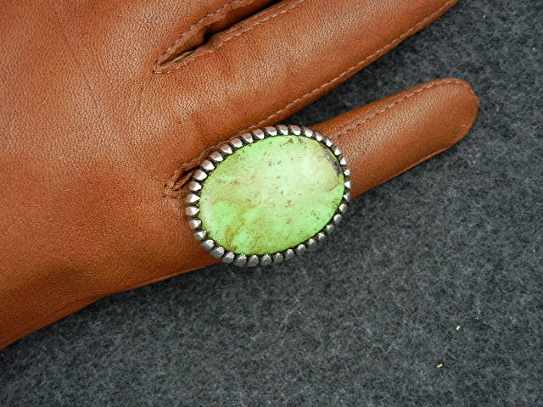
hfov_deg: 25.3
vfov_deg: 19.1
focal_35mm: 77
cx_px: 272
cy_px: 204
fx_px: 1208
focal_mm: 13.9
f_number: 4.3
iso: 200
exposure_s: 1/5
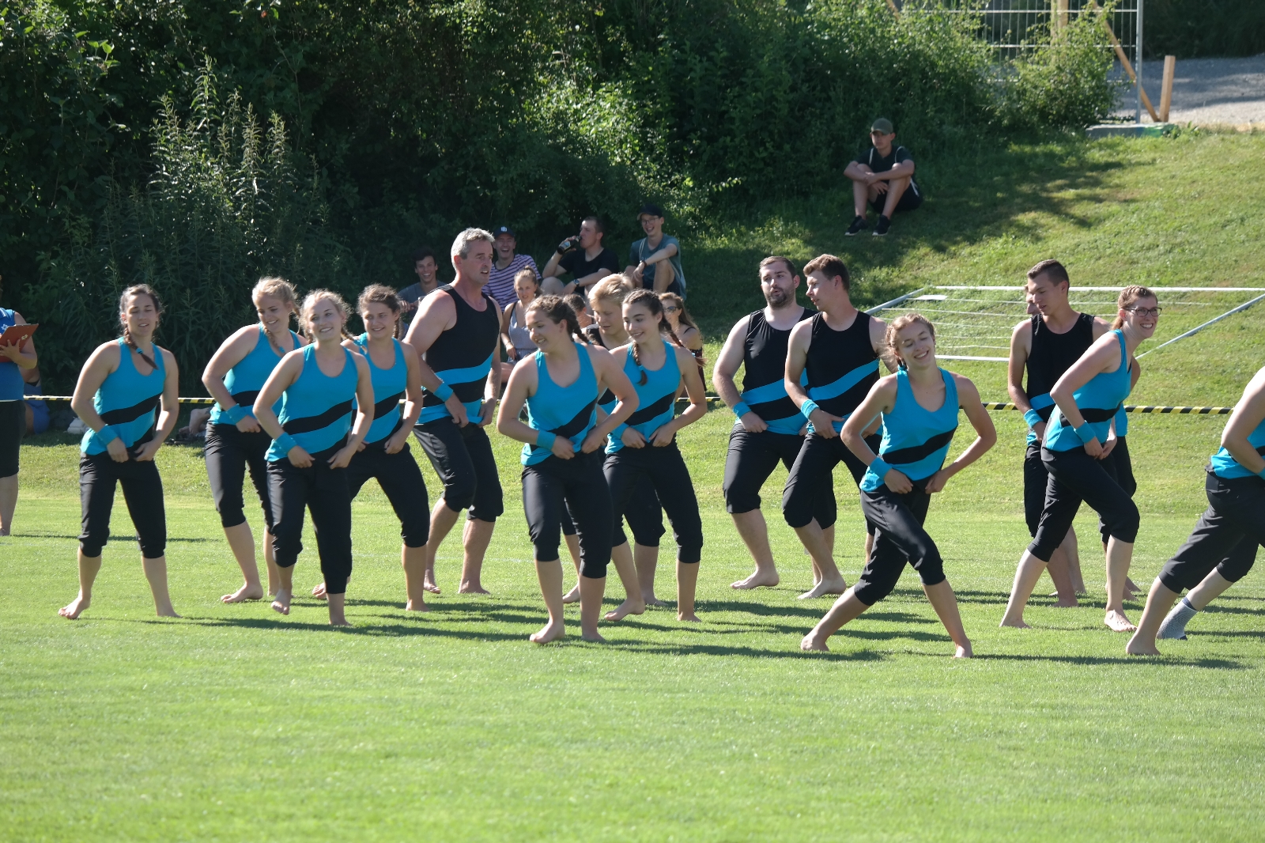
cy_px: 422
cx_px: 632
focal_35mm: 200
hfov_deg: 10.3
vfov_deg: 6.9
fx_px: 7026
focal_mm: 130
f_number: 5
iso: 200
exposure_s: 1/320
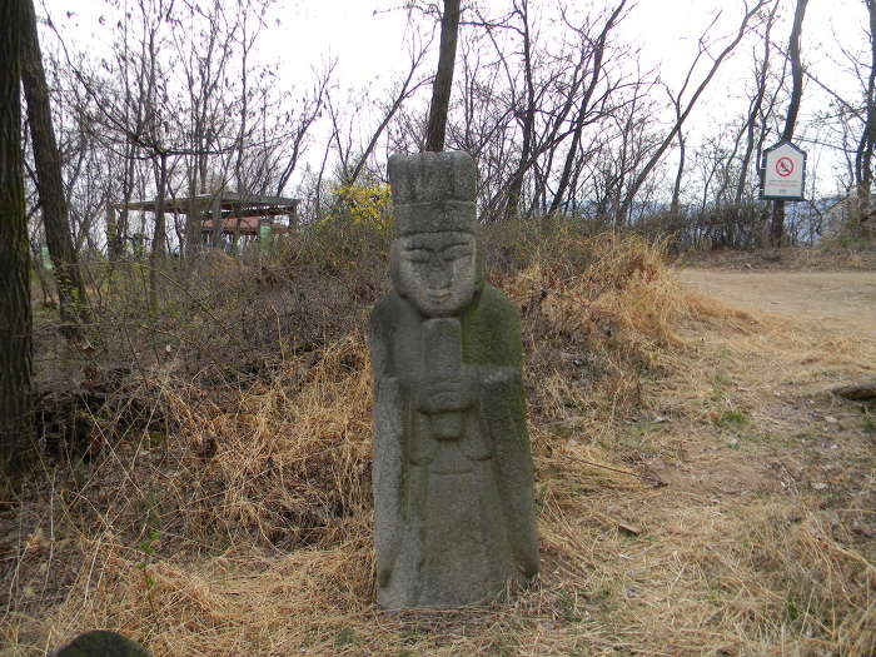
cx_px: 438
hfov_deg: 63.4
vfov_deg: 49.7
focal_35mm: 28
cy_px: 328
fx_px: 709
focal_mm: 5
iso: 80
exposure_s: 1/63.4
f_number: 3.5
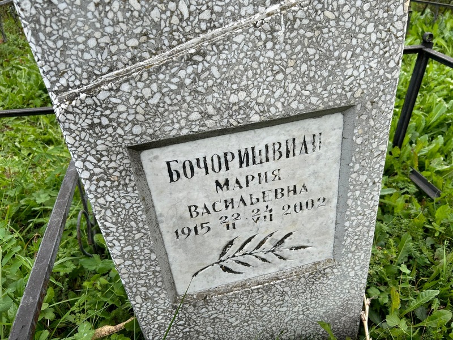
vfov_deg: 53.1
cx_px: 226
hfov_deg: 67.3
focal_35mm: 26
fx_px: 340
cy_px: 170
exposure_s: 1/575
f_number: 1.5
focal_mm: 5.7
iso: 50
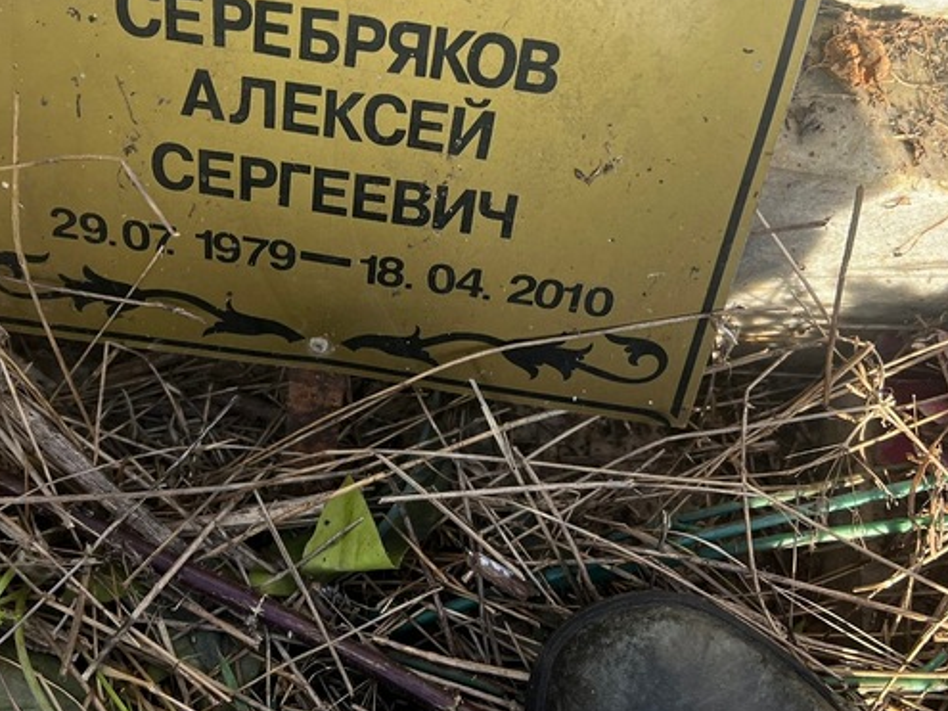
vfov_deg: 33.9
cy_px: 207
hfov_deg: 44.6
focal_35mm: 42
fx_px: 1150
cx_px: 393
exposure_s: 1/404
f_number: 1.5
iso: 50
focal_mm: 5.7
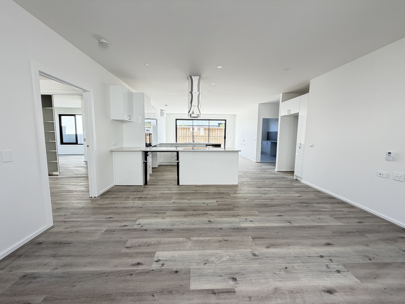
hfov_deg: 102.1
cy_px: 152
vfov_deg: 85.7
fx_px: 164
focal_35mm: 14
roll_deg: -0.4
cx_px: 202
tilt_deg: -5.6
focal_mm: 2.22
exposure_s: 1/121
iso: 100
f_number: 2.2
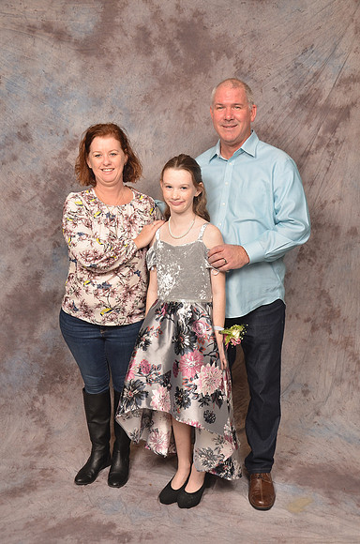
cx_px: 180
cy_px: 272
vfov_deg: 51.4
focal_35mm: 38
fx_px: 565
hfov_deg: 35.3
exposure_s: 1/60
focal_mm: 25
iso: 200
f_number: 5.6
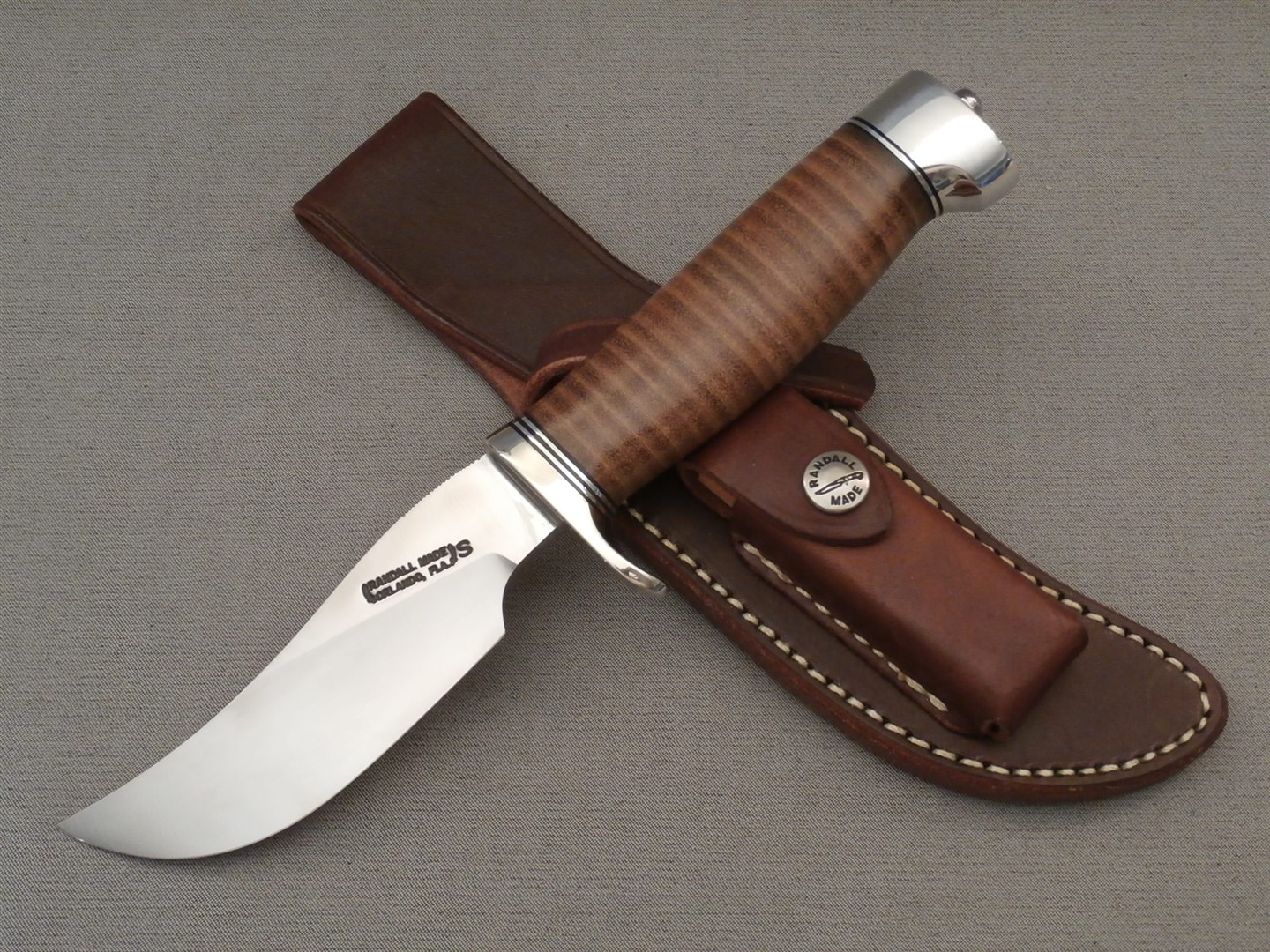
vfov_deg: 35.1
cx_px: 635
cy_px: 476
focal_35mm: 41
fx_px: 1504
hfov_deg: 45.8
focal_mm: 7.28
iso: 400
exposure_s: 1/20
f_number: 3.6
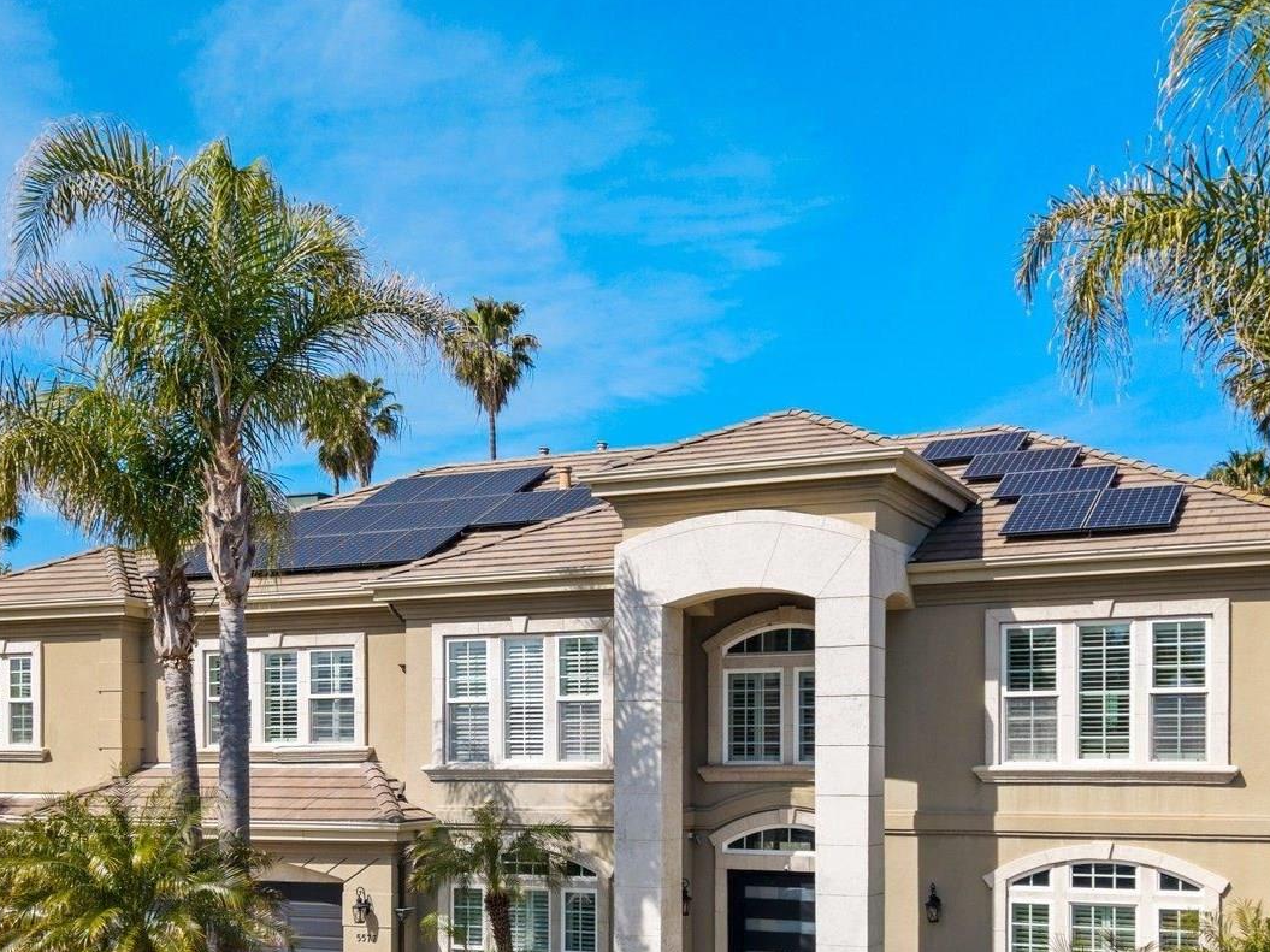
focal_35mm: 40
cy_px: 746
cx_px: 763
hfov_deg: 46.5
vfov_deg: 34.9
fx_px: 1467
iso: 100
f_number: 1.8
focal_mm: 8.67
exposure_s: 1/60
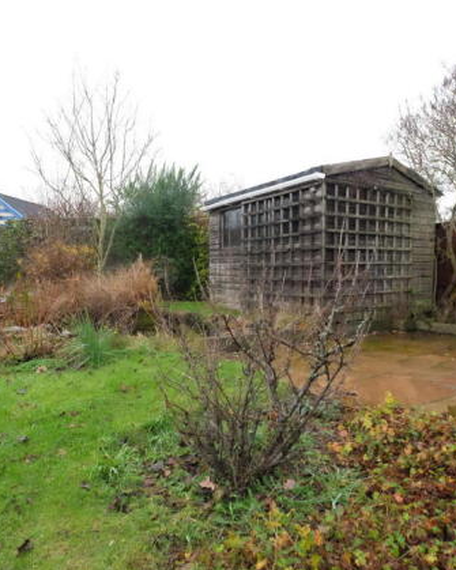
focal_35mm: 22
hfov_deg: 62.7
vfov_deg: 75.0
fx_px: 371
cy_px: 295
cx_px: 266
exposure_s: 1/1400
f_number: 6.4
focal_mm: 10
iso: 12800
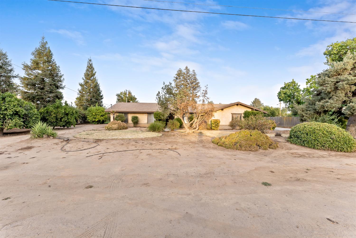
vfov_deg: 81.2
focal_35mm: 14
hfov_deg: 104.3
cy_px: 119
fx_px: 138
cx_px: 178
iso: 80
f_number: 6.3
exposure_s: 1/100
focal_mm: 14
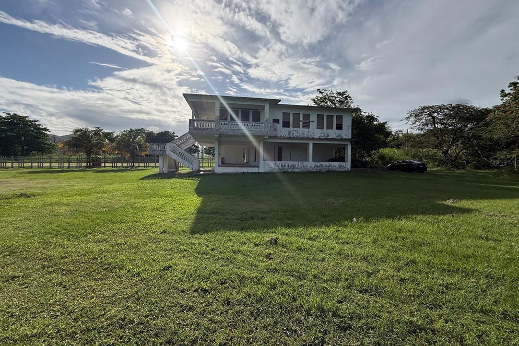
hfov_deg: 100.4
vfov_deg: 77.3
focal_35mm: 15
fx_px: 216
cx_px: 254
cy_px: 163
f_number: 2.2
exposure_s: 1/6173
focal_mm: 2.22
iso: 64
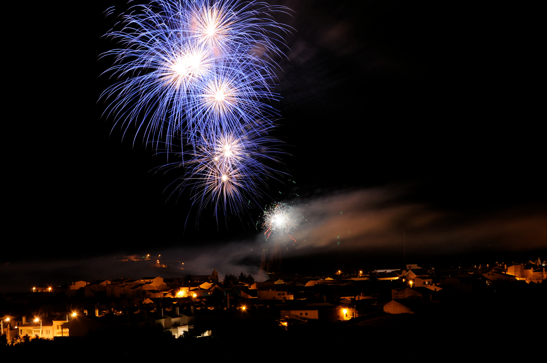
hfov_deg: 24.6
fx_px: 1252
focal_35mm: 82
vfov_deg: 16.5
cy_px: 182
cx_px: 274
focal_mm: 55
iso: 200
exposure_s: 8
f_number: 8
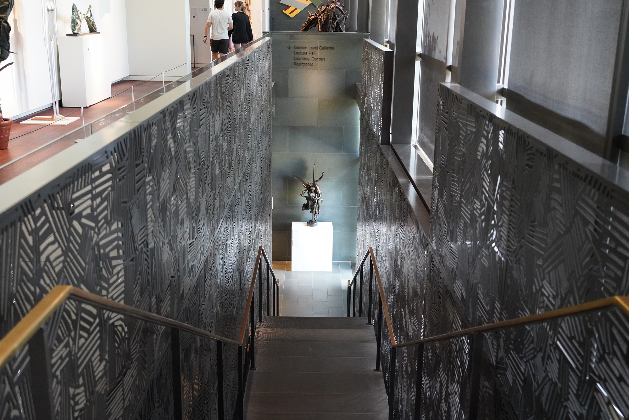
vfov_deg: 32.6
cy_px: 210
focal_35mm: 41
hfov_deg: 47.4
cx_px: 314
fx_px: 716
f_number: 5.6
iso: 10000
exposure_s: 1/100
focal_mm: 41
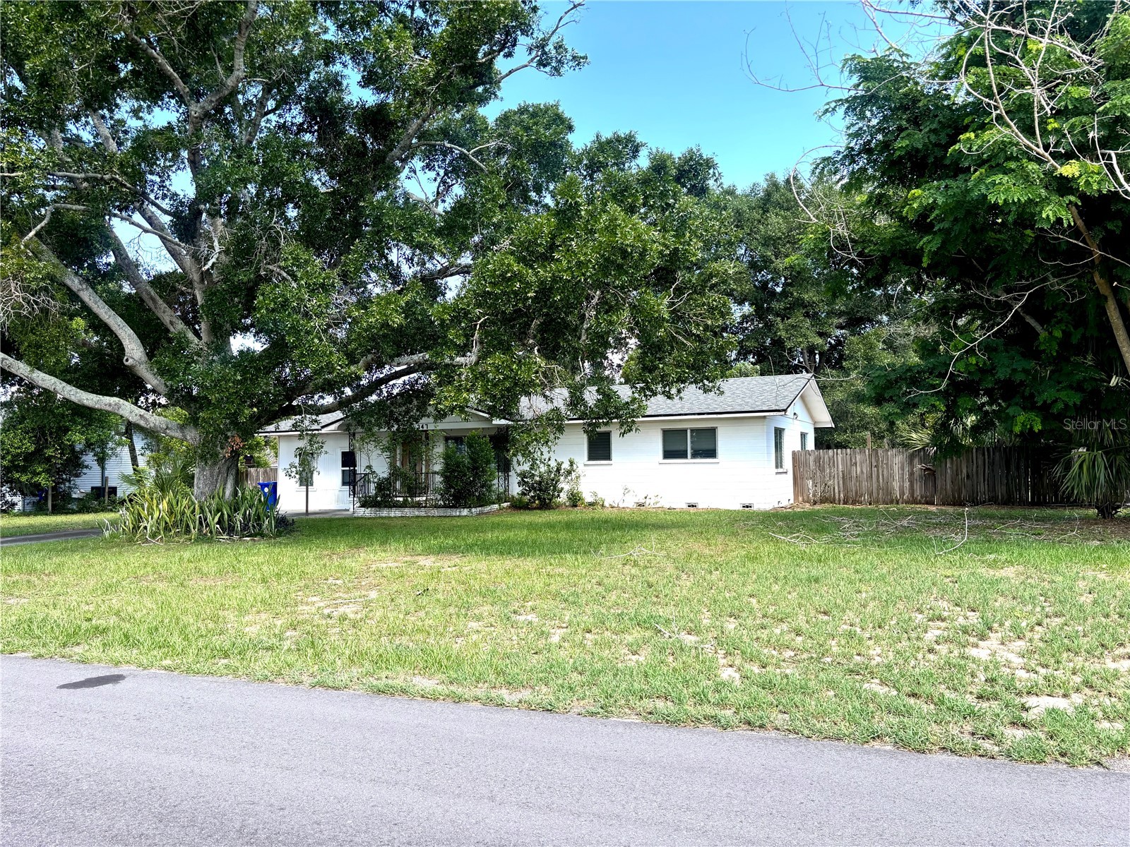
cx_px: 565
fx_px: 849
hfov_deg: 67.3
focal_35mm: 26
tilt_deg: +2.2
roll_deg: +0.2
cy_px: 424
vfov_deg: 53.1
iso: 50
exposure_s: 1/574
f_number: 1.6
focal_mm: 5.96
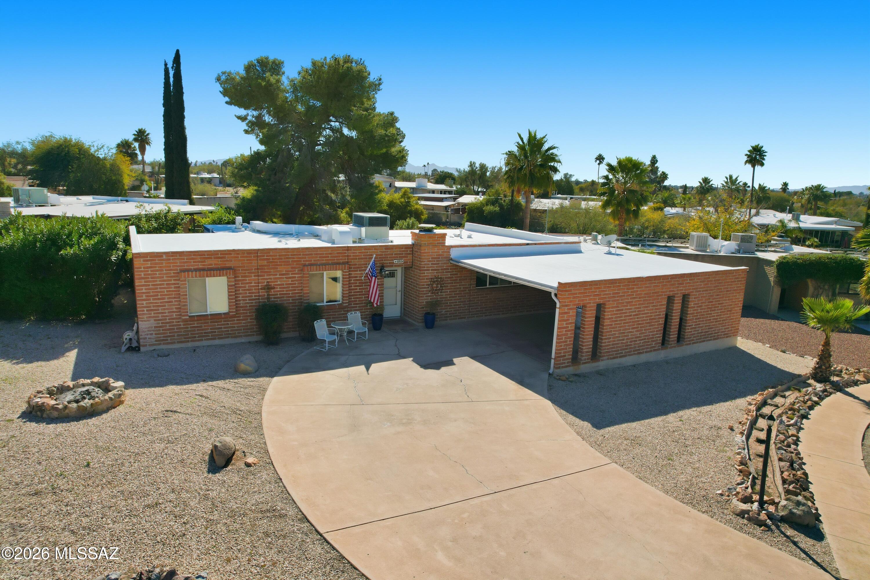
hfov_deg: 78.6
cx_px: 435
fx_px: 532
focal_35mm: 22
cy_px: 290
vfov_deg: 57.2
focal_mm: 8.4
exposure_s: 1/5000
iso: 100
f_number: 2.8
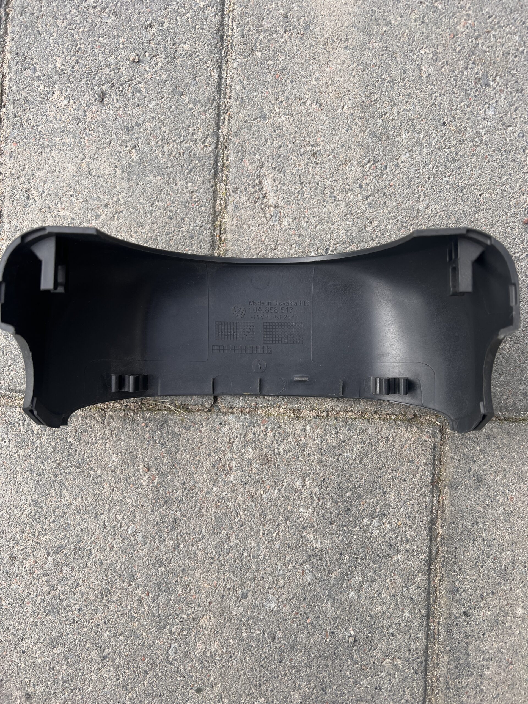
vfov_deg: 67.3
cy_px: 352
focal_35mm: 26
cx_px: 264
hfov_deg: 53.1
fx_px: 529
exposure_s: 1/597
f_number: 1.5
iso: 50
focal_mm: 5.7
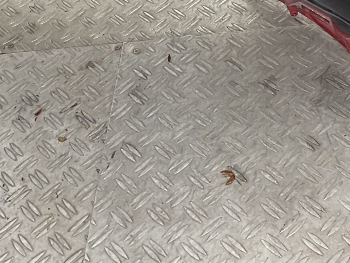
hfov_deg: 23.0
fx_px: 860
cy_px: -115
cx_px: 180
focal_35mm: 85
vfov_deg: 16.1
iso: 32
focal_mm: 3
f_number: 1.8
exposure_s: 1/100
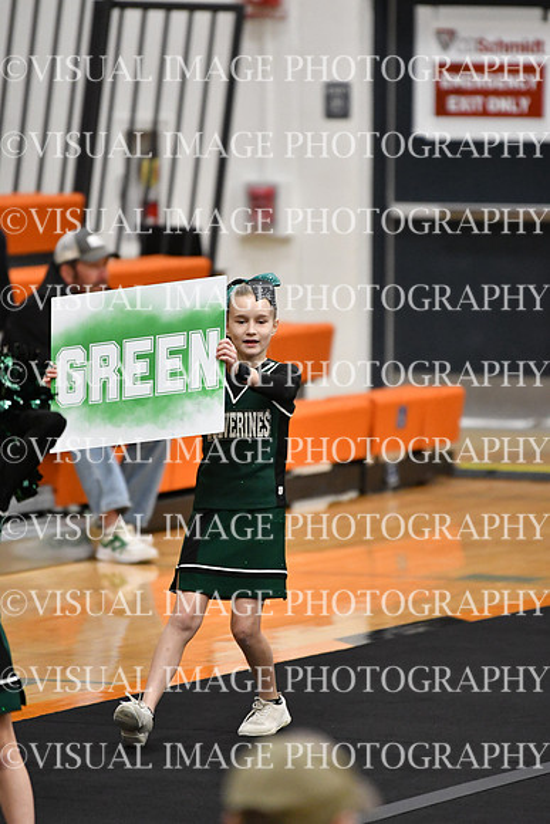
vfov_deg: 6.9
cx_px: 275
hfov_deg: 4.6
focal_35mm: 300
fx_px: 6870
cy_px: 412
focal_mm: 200
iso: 5000
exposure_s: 1/800
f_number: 2.8
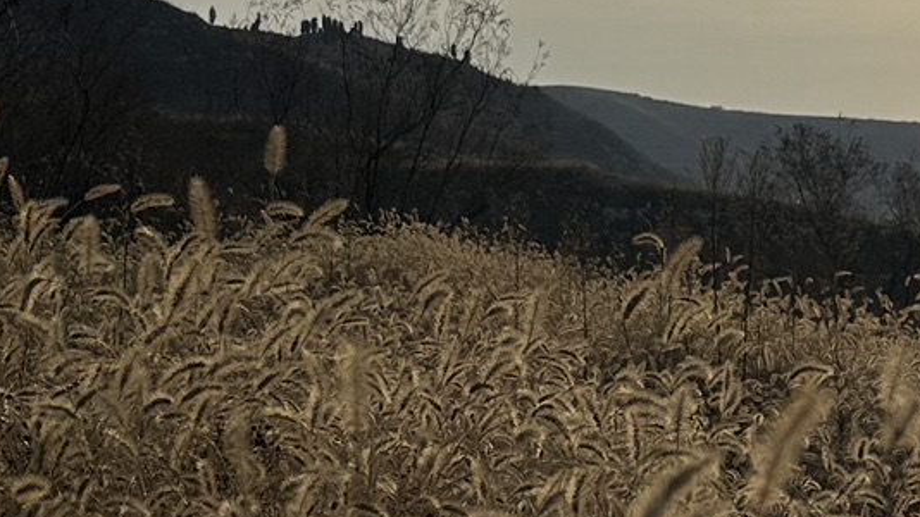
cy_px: 97
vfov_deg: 12.3
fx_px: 2390
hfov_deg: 20.7
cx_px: 1025
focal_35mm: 98
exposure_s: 1/18519
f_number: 1.78
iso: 64
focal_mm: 6.86
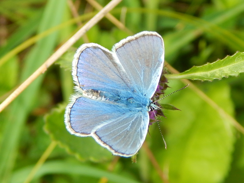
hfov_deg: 28.2
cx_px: 122
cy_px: 92
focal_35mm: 69
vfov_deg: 21.3
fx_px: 486
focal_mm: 12.3
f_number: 4.1
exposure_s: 1/250
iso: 125
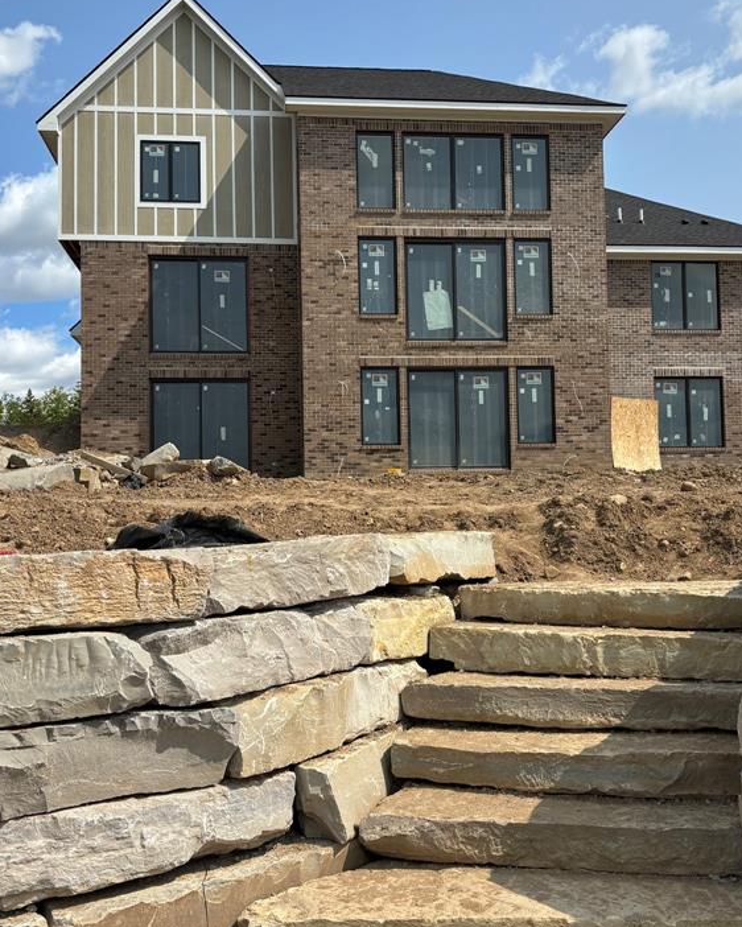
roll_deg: +1.4
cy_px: 446
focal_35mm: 37
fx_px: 1015
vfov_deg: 49.1
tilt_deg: +3.5
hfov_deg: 40.1
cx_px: 391
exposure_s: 1/3937
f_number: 1.6
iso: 50
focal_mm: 5.96
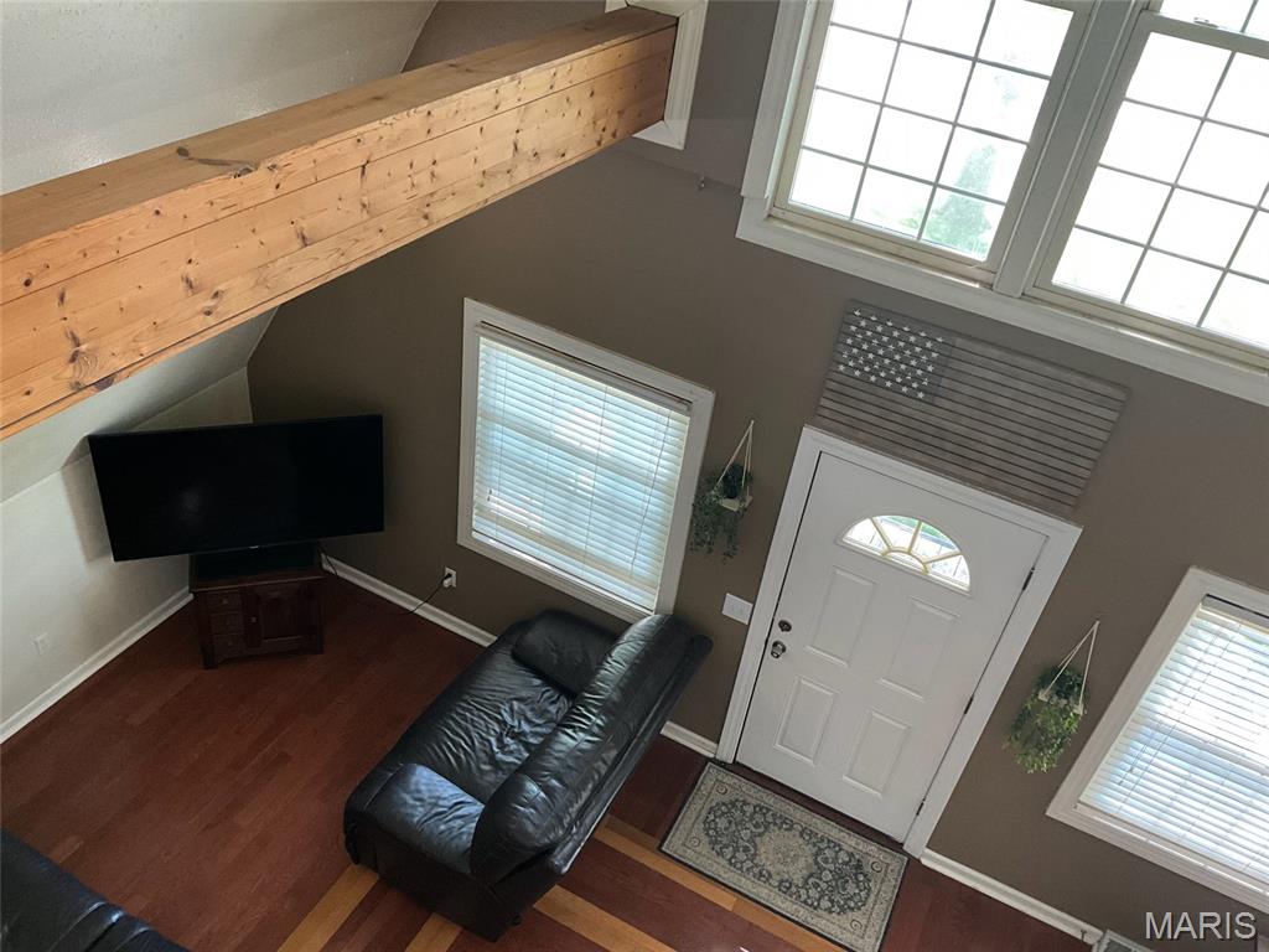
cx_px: 634
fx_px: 1063
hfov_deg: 61.7
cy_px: 476
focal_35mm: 29
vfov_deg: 48.2
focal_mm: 3
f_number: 1.8
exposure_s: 1/60
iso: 125
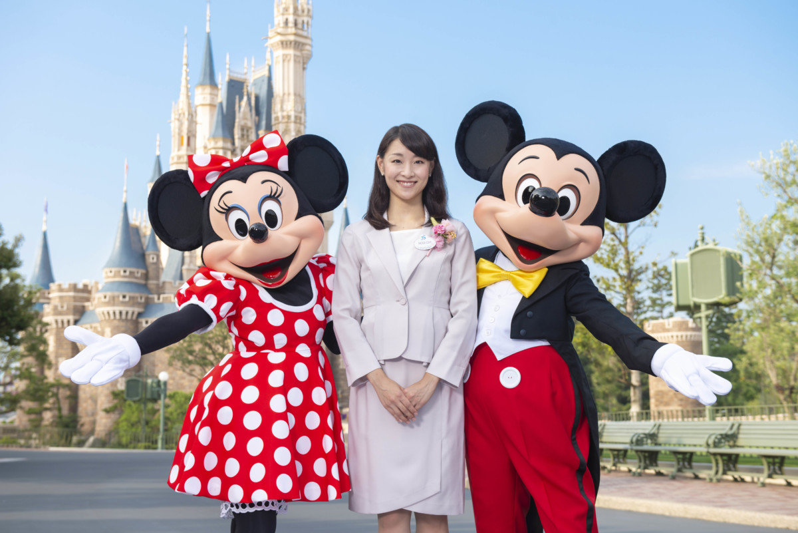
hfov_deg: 38.2
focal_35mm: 52
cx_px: 399
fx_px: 1153
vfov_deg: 26.0
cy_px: 266
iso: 100
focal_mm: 52
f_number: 5.6
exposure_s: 1/160
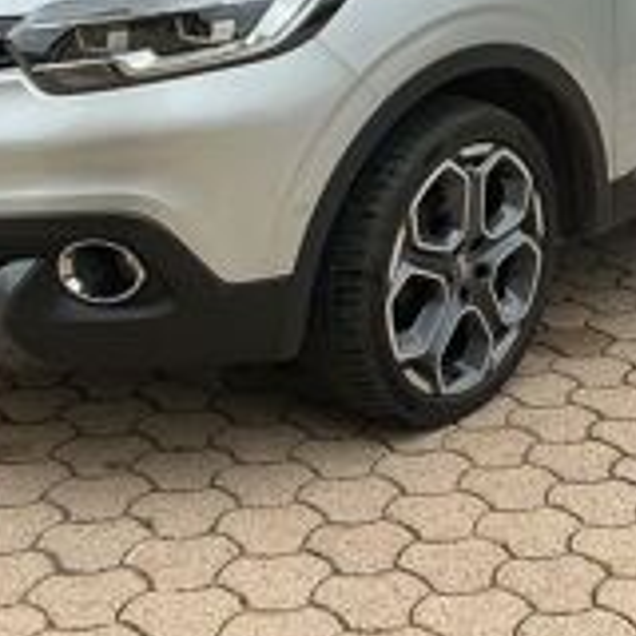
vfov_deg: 22.0
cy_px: 80
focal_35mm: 77
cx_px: 457
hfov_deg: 22.3
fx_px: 1601
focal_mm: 3
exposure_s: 1/599
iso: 25
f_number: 1.8
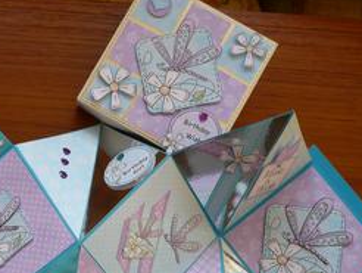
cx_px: 72
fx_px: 670
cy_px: 192
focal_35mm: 64
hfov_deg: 29.5
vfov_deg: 22.8
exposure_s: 1/100
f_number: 2.8
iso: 100
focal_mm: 5.8
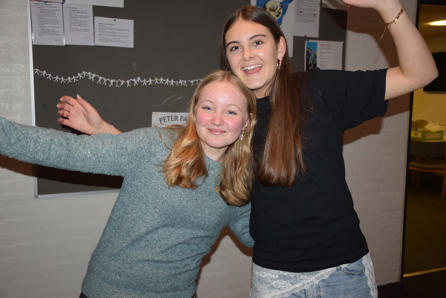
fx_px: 483
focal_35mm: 39
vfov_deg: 34.2
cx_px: 223
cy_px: 149
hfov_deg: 49.6
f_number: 3.8
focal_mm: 26
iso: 800
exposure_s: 1/60
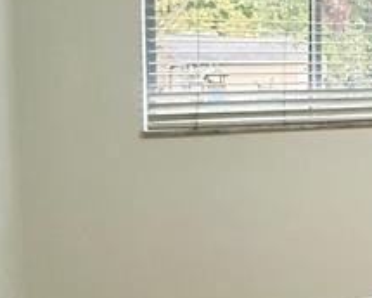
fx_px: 716
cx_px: 701
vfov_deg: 23.3
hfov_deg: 19.7
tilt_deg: -4.5
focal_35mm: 65
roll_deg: -2.8
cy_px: 88
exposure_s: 1/120
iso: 500
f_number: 2.2
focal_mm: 2.22
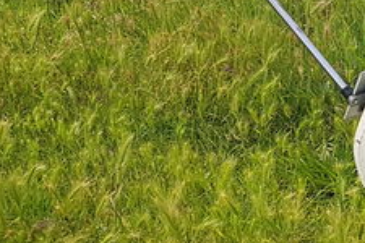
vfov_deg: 11.4
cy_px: 147
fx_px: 1217
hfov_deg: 13.9
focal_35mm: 120
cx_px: 777
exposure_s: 1/509
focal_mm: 4.2
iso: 40
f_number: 1.7
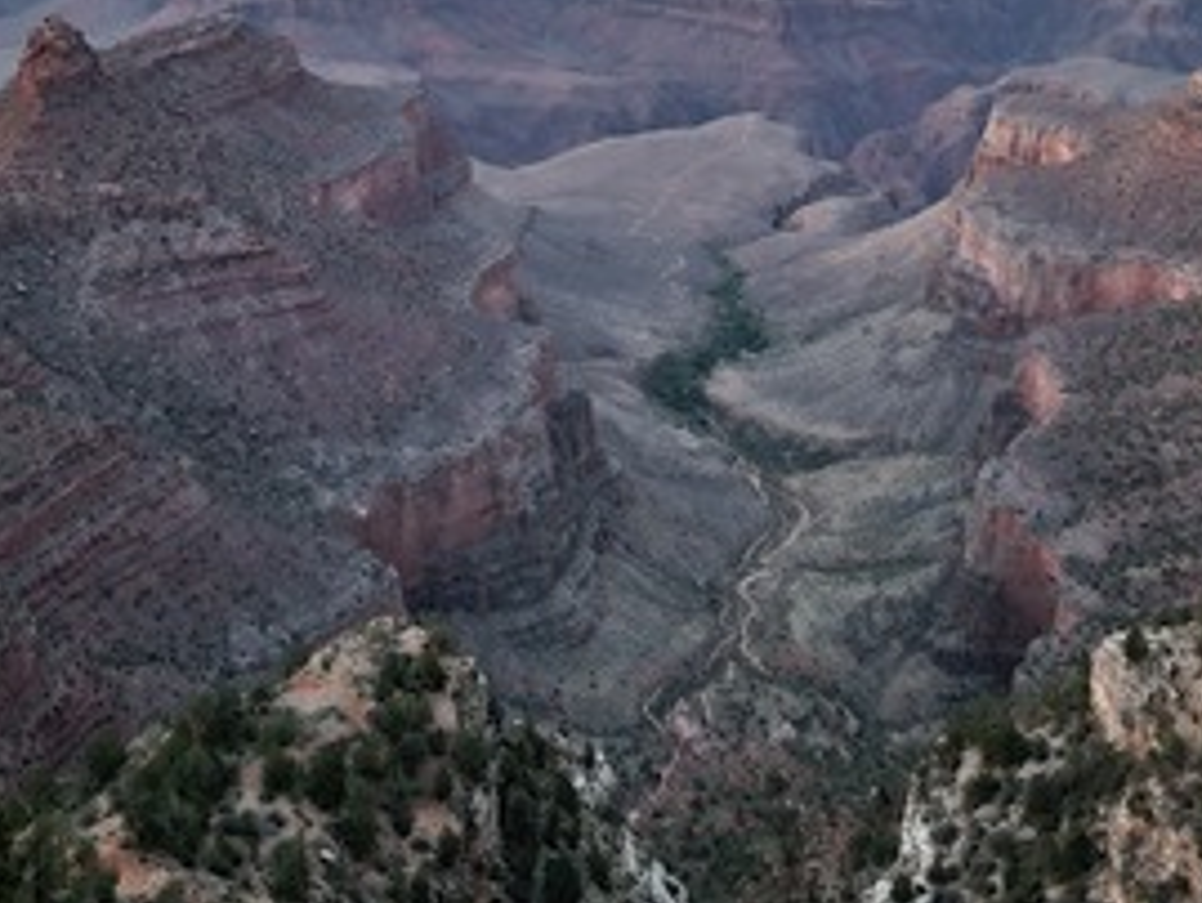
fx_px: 1737
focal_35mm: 50
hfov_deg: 38.2
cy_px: 130
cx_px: 581
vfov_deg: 28.3
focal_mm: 6.7
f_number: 1.8
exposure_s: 1/9
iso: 100
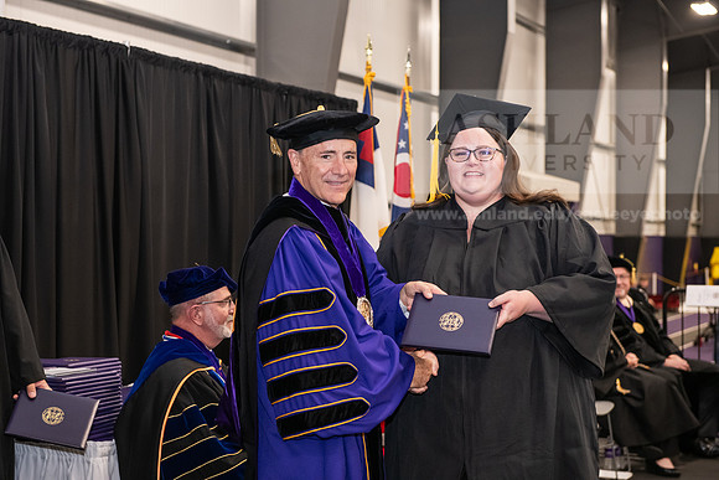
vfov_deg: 19.5
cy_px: 240
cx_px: 360
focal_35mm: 70
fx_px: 1398
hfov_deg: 28.8
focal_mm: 70
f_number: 5
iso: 2500
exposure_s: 1/125
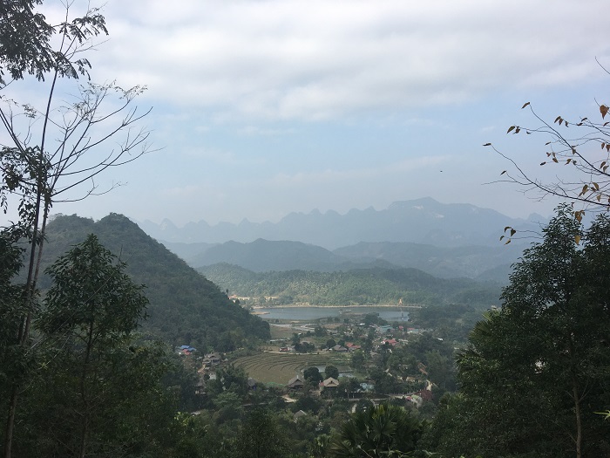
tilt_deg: +3.4
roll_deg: -0.3
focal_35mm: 29
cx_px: 305
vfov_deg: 48.2
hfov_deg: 61.7
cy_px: 229
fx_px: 511
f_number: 2.2
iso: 25
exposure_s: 1/1068
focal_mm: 4.15
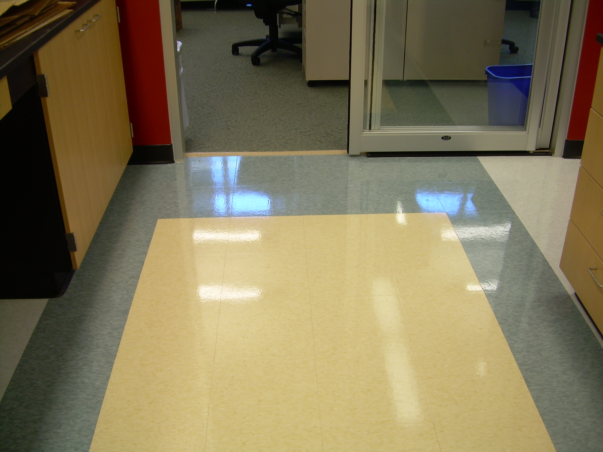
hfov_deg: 49.0
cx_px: 302
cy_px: 226
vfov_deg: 37.7
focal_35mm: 38
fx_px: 662
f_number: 2.8
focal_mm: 6.3
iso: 50
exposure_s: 1/30
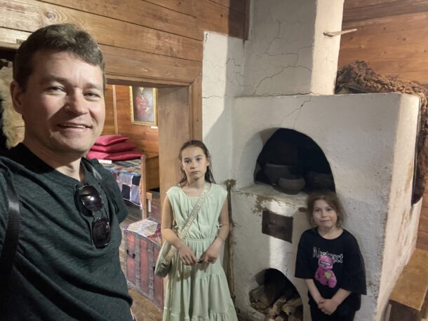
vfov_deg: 58.9
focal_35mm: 23
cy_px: 160
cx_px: 214
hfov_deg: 73.9
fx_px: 284
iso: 640
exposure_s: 1/25
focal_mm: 2.71
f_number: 2.2
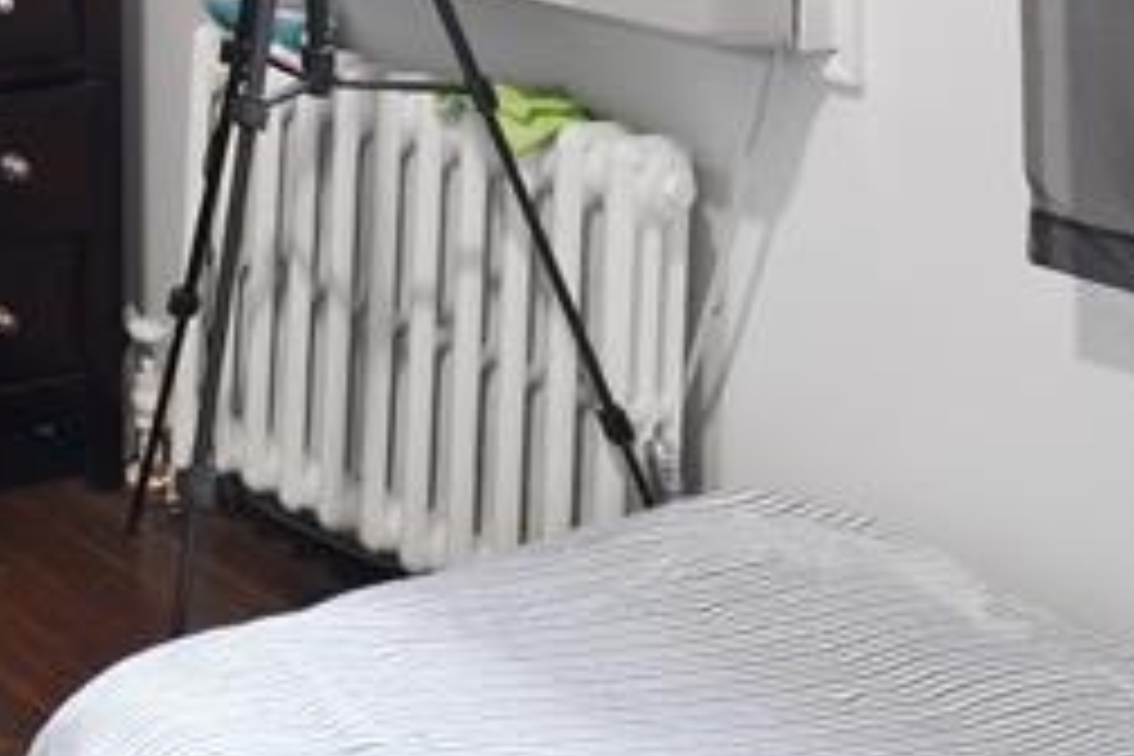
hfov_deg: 24.3
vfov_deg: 18.4
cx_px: -562
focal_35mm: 65
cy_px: -396
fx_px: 2047
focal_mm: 16
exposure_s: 1/4
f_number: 8
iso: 400
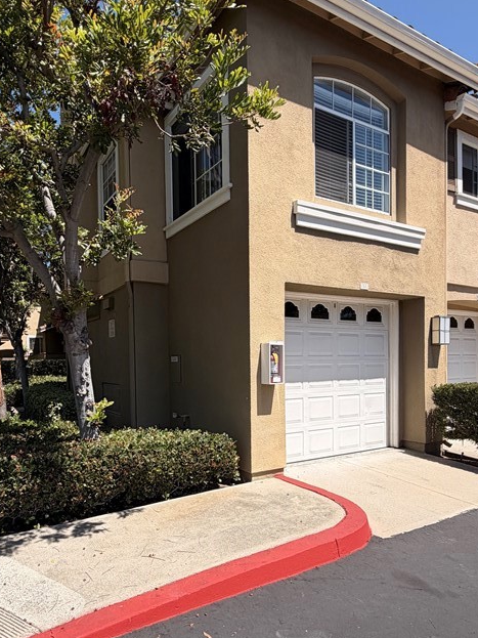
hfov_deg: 58.5
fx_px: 424
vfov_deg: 73.4
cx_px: 198
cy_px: 373
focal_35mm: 23
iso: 25
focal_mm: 2.22
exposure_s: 1/770
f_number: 2.2
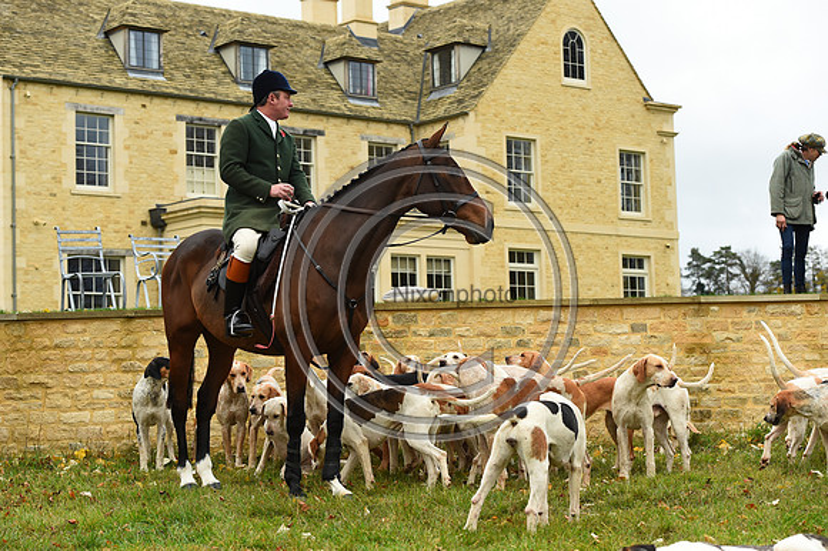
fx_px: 1609
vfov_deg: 19.4
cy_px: 276
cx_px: 414
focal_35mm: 70
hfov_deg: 28.9
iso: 1800
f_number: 5.6
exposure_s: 1/1250
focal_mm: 70
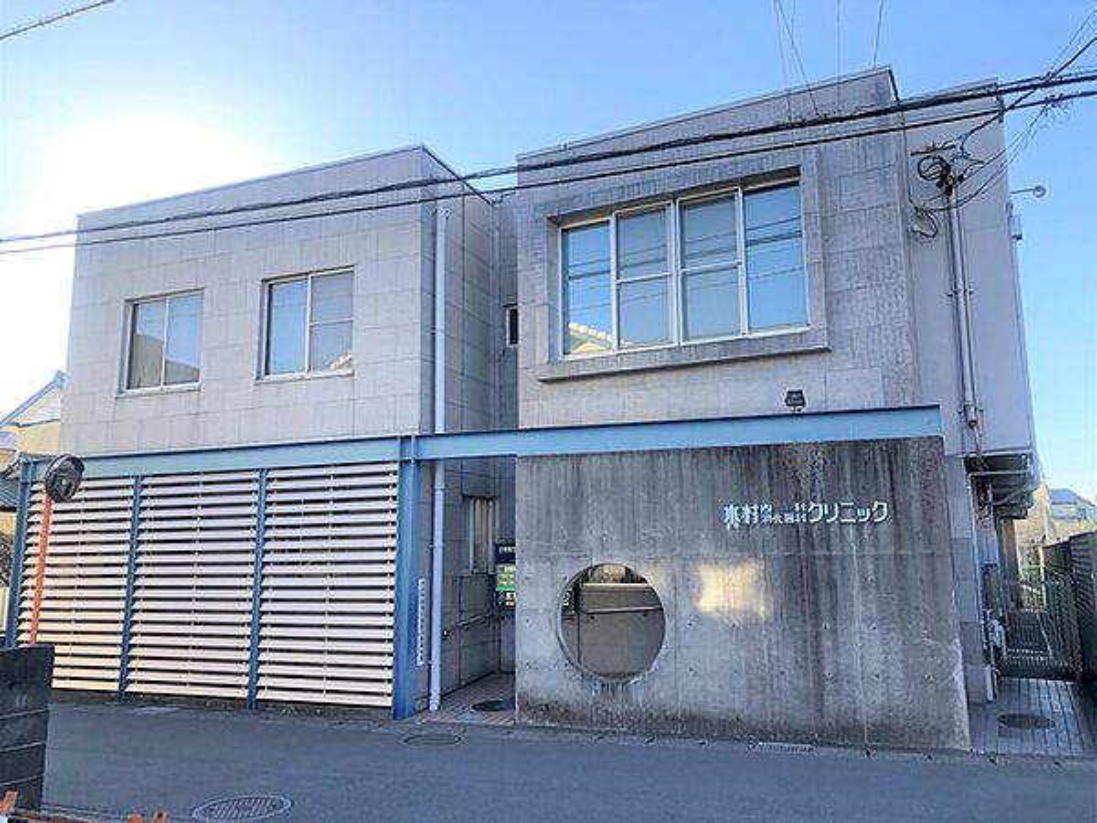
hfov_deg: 63.4
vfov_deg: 49.7
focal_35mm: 28
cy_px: 412
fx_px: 887
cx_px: 548
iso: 20
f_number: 1.8
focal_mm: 3.99
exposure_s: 1/317
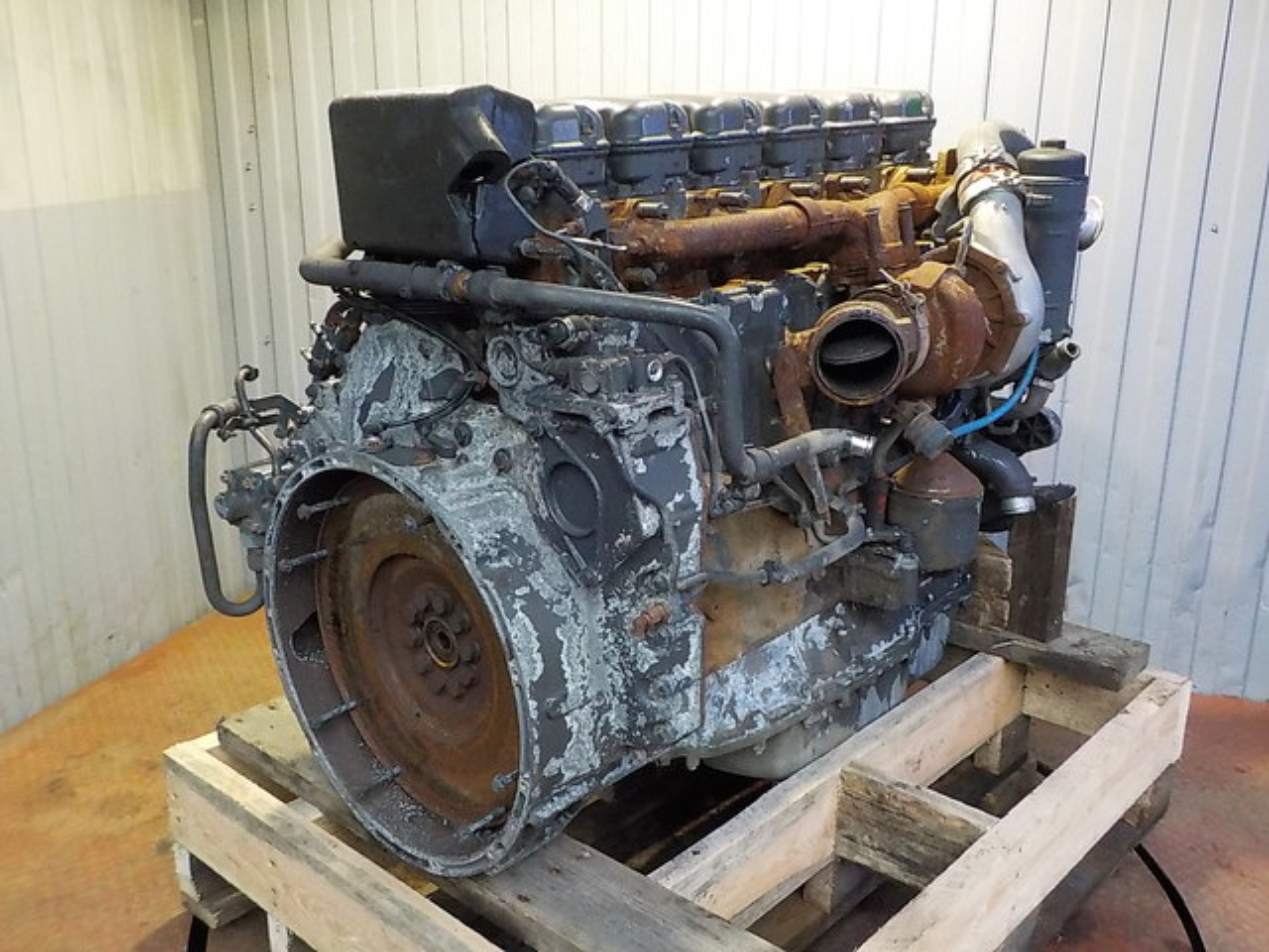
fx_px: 1100
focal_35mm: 30
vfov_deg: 46.8
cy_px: 476
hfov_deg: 60.0
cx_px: 634
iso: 800
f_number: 3.3
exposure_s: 1/40
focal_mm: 4.1
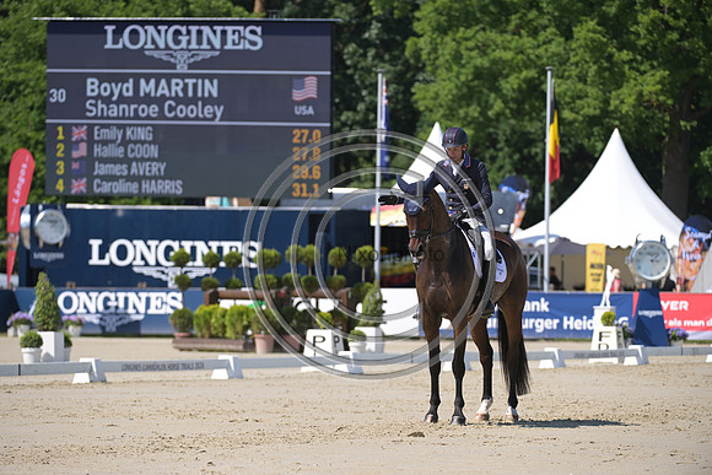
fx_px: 4748
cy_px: 238
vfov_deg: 5.7
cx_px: 356
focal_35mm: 240
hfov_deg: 8.6
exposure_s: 1/1250
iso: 250
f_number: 5
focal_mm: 240
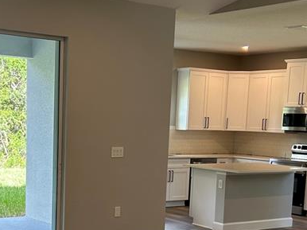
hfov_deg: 28.0
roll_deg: -1.2
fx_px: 612
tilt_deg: -7.5
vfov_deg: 20.9
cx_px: 97
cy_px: 200
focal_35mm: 69
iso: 64
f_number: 1.5
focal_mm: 5.7
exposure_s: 1/120
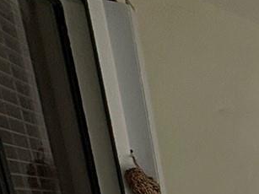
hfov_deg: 18.8
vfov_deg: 14.2
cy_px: 455
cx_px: 496
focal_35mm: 73
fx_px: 546
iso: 40
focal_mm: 2.22
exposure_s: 1/341
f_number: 2.2
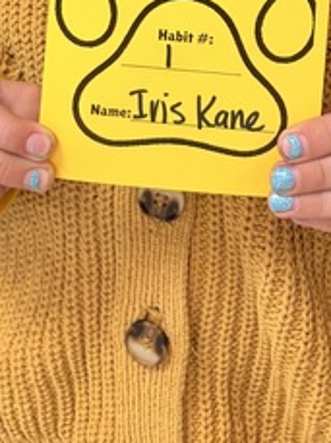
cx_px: 217
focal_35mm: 91
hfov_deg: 16.2
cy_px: -230
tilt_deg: -9.6
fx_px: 1163
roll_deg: -2.1
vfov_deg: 18.9
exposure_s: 1/60
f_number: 1.6
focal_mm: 5.96
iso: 160
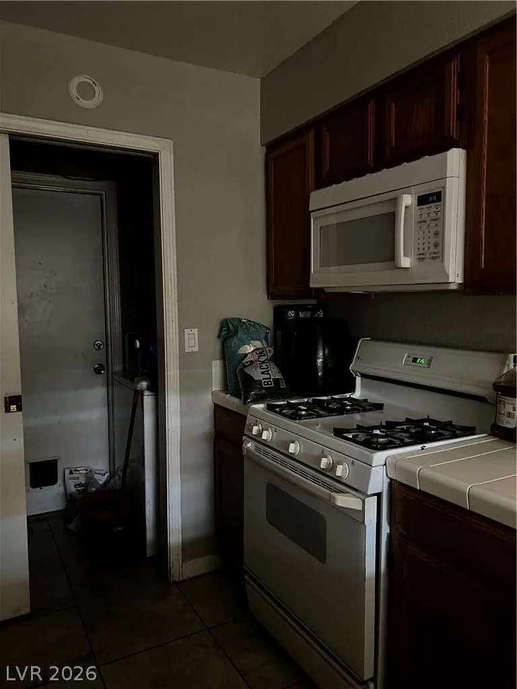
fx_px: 518
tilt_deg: -2.6
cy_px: 344
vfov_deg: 67.3
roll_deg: +0.3
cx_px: 258
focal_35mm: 26
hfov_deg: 53.1
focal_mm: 5.7
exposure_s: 1/24
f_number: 1.5
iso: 800
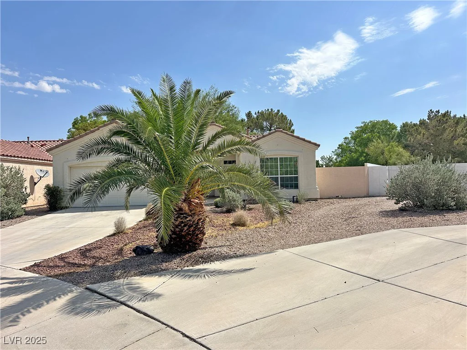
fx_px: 324
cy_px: 175
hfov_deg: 71.6
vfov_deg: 56.8
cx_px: 234
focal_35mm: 24
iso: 80
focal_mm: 6.86
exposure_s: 1/8197
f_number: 1.78
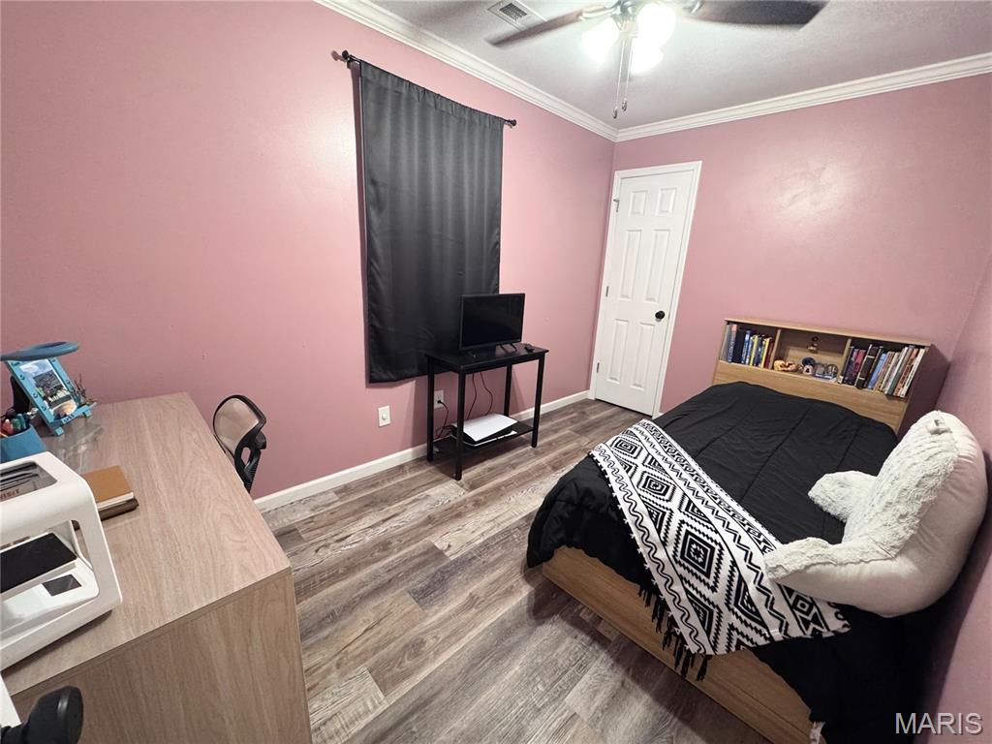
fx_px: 401
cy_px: 372
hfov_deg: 102.1
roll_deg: -2.4
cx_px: 496
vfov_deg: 85.7
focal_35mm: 14
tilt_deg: -16.0
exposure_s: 1/60
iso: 500
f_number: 2.2
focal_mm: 2.22
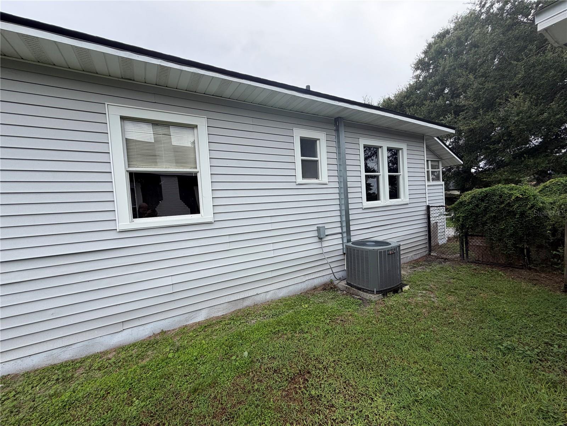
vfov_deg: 85.7
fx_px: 229
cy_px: 213
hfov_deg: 102.1
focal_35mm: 14
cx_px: 284
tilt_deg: -1.7
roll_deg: +4.3
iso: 40
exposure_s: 1/607
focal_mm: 2.22
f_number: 2.2
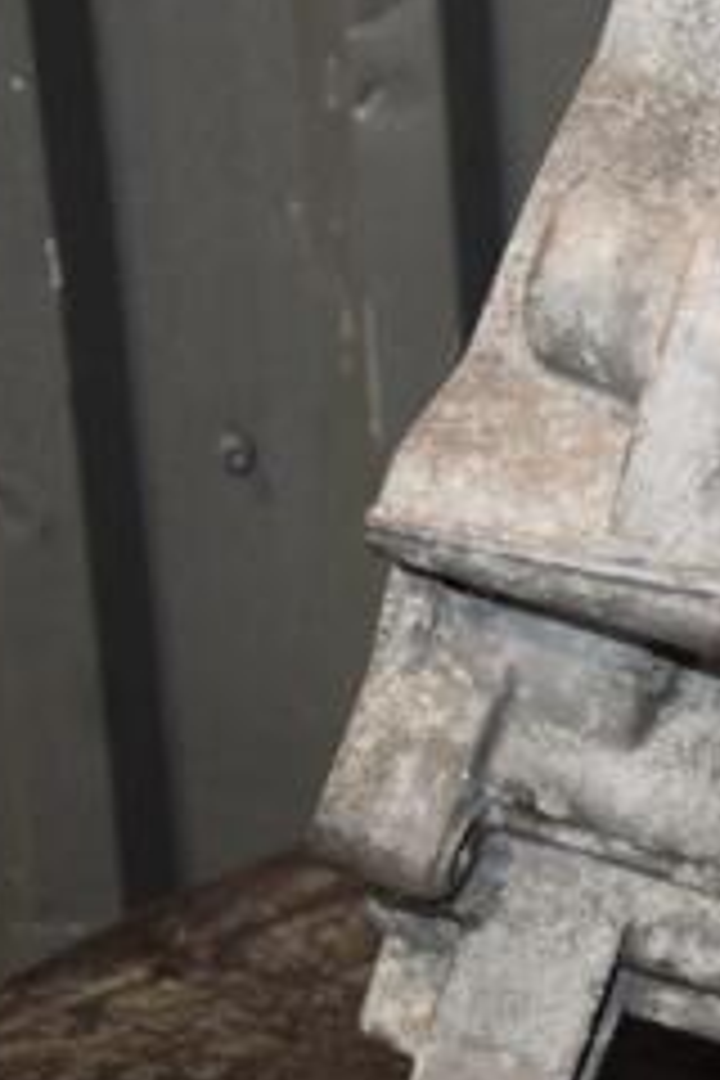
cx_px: 1282
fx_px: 3150
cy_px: 490
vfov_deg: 19.5
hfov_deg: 12.0
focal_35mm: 105
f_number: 5
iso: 800
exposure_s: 1/60
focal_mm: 28
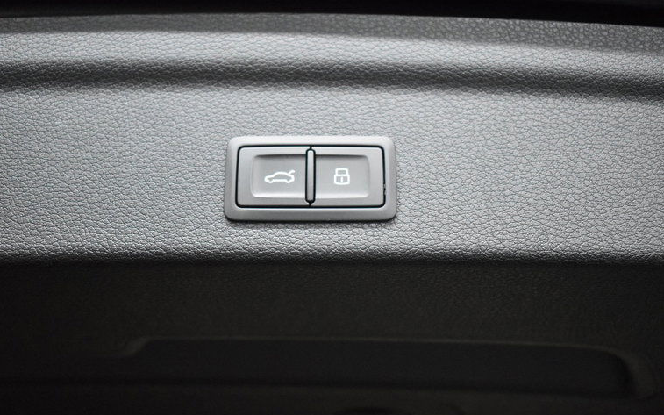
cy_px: 215
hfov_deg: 44.8
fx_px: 805
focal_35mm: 45
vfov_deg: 28.9
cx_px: 332
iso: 4500
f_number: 4.2
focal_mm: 29
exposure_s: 1/125
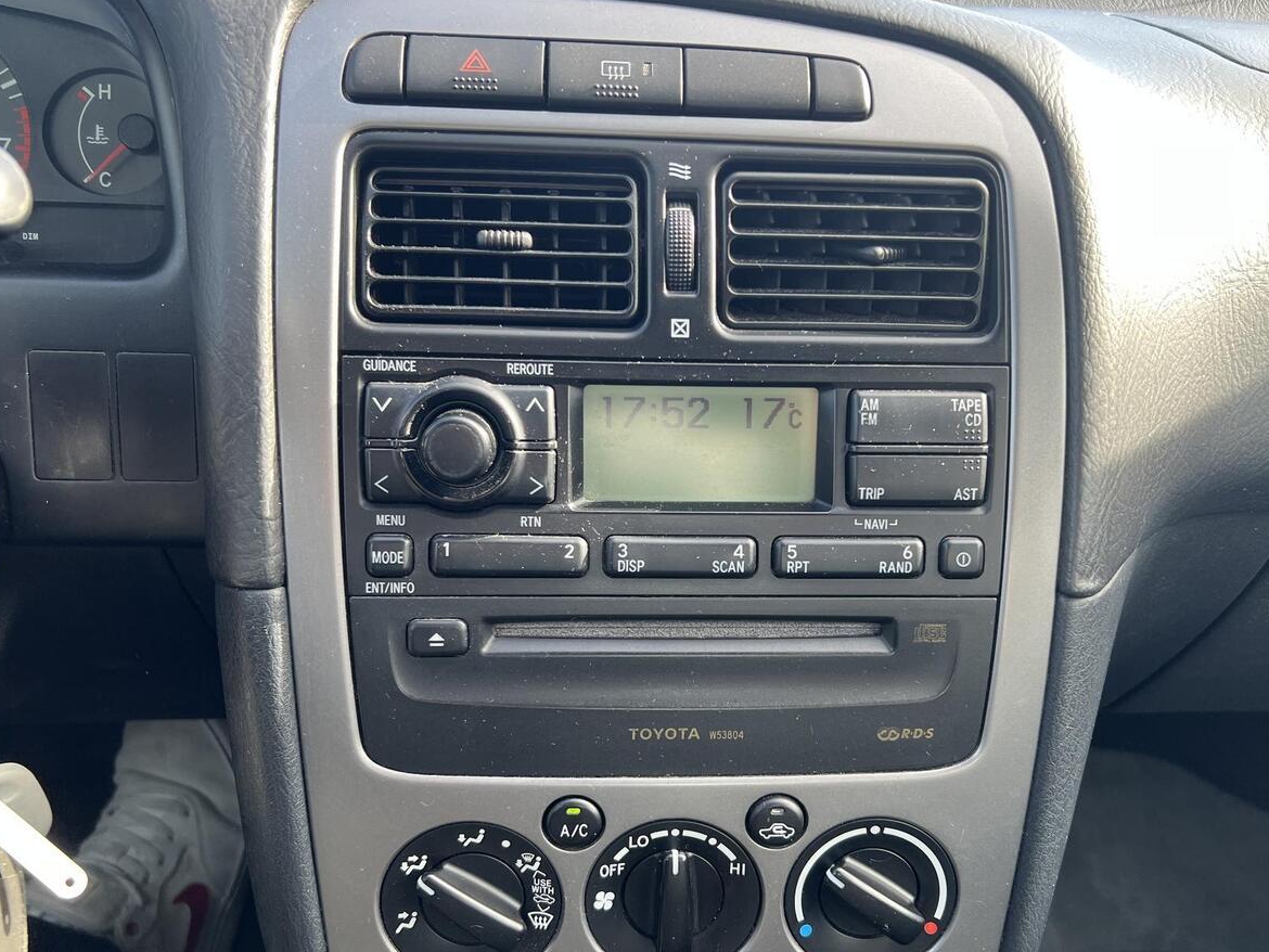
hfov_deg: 56.7
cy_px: 549
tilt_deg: -27.8
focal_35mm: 32
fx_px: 1173
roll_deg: -3.4
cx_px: 683
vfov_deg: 44.0
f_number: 1.5
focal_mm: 5.7
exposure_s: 1/121
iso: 50
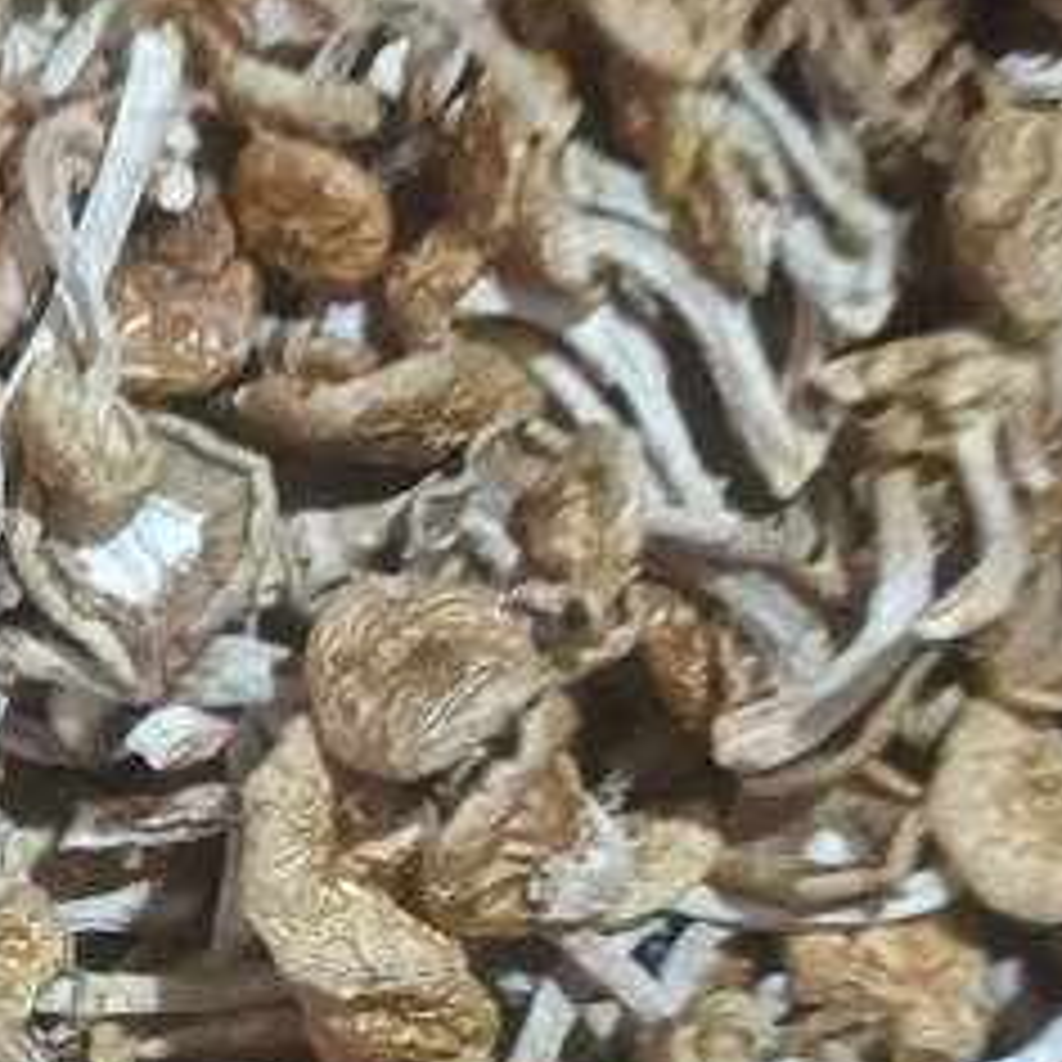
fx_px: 3749
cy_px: 1010
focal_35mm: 108
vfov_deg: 15.9
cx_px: -50
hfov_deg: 15.8
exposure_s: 1/50
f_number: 1.9
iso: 3097
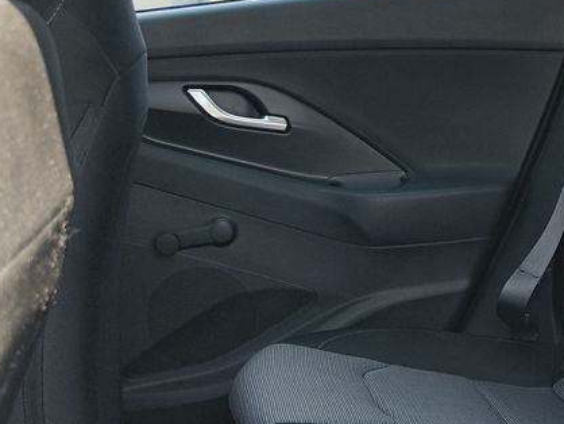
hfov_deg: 27.0
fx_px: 1076
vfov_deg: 22.0
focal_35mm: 66
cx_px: 617
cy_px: 334
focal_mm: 7.01
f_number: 1.69
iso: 50
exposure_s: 1/142
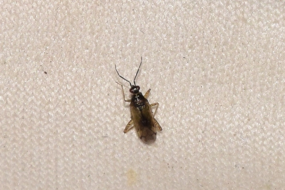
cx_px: 142
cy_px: 95
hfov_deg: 9.8
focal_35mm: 210
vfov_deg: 6.5
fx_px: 1662
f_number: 14
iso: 500
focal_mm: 140
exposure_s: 1/200
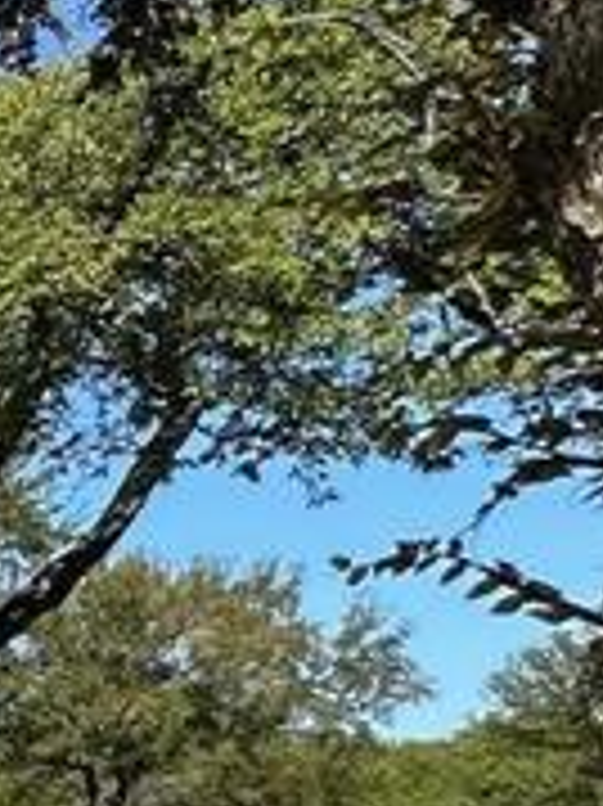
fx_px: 1860
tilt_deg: +1.3
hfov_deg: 9.8
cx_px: -1462
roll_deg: +0.0
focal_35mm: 80
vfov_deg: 23.3
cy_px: 833
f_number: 2.2
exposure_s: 1/1715
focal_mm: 2.22
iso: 50
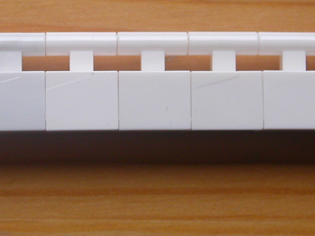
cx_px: 113
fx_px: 1110
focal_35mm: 122
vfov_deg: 12.1
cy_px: 80
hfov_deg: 16.1
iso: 100
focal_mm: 9.7
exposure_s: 1/107
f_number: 3.5
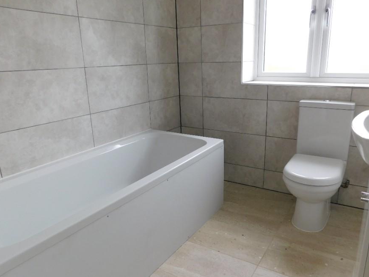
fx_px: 288
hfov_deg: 65.3
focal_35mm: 27
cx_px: 194
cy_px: 147
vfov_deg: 51.3
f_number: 3
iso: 125
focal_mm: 4
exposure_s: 1/80
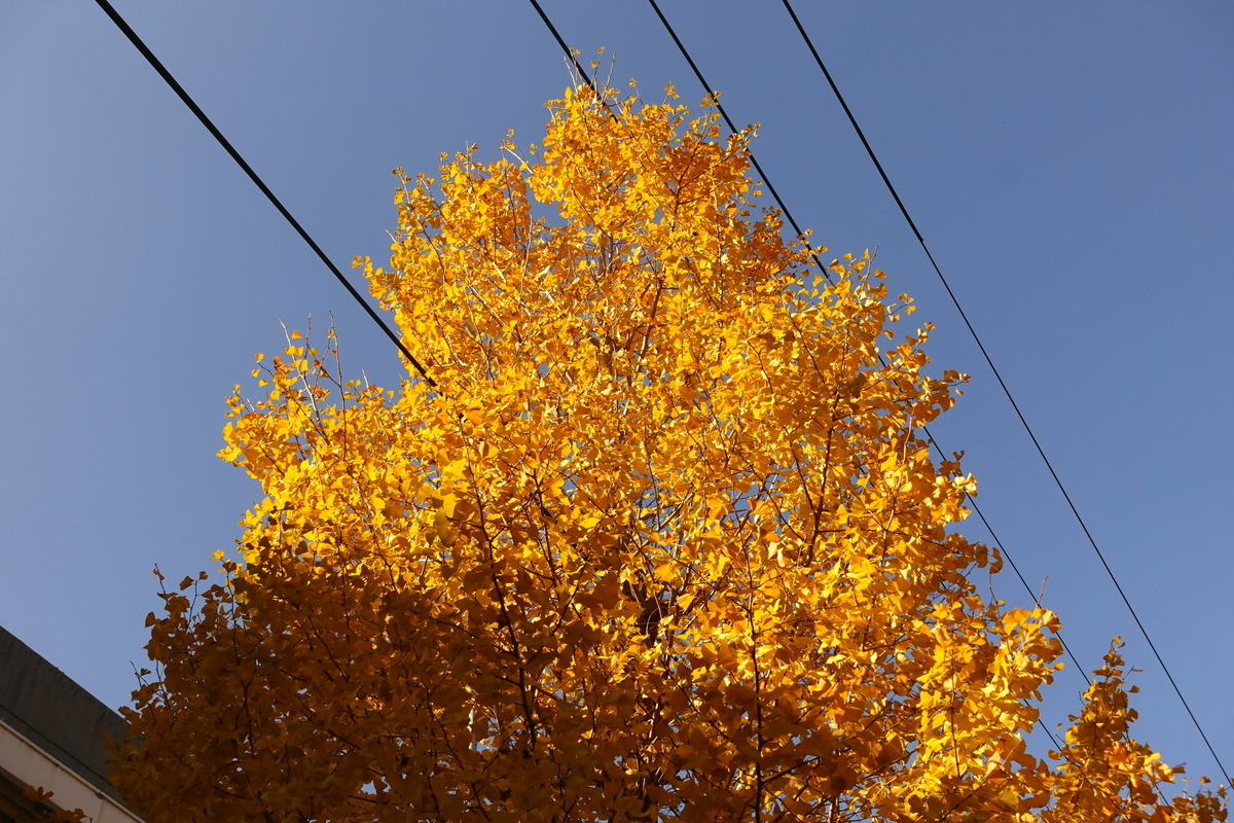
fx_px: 1611
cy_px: 412
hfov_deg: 41.9
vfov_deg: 28.6
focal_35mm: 47
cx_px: 617
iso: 125
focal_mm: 17.27
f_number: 5.6
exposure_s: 1/500
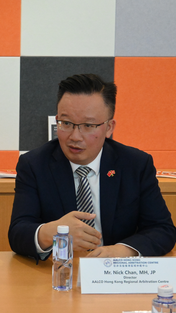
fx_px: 904
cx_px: -50
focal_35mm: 109
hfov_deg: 10.9
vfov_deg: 19.6
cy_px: 156
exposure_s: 1/250
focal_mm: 46
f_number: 7.1
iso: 6400
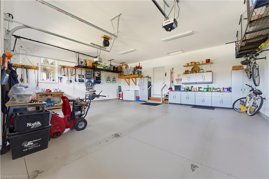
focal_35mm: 15
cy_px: 90
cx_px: 134
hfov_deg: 101.5
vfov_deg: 78.4
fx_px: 110
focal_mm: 14.7
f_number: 8
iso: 400
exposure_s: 1/1.67
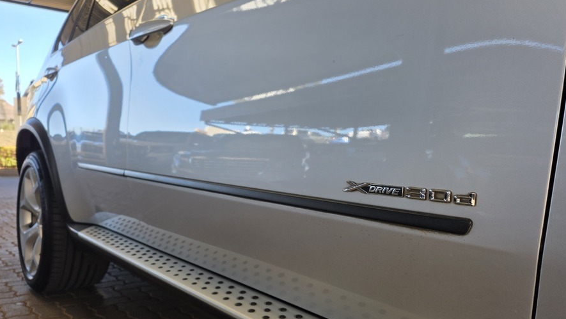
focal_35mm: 29
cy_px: 204
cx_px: 271
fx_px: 435
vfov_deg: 39.9
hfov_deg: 66.0
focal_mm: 6.25
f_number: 1.7
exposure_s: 1/180
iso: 40
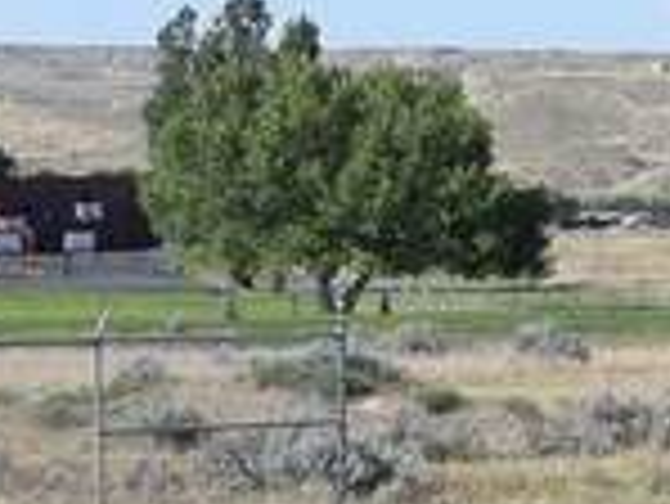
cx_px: 2055
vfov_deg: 6.7
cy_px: 286
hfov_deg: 7.7
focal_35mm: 223
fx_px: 4320
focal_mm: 18
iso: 200
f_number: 10
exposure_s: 1/400
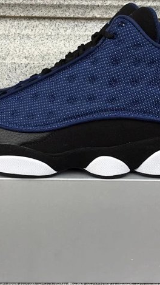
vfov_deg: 44.6
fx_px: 347
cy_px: 141
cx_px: 76
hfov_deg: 25.9
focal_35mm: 46
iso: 25
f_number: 2.4
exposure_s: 1/108
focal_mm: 3.3
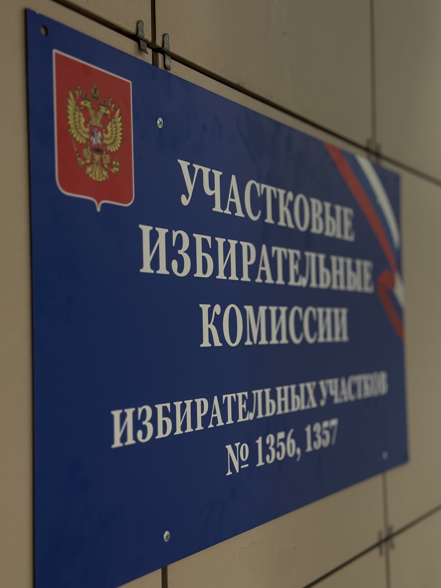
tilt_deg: +2.2
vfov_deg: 38.2
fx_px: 849
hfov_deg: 29.1
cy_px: 303
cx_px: 220
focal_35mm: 50
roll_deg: +0.8
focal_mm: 6.76
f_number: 1.78
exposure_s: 1/733
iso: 80
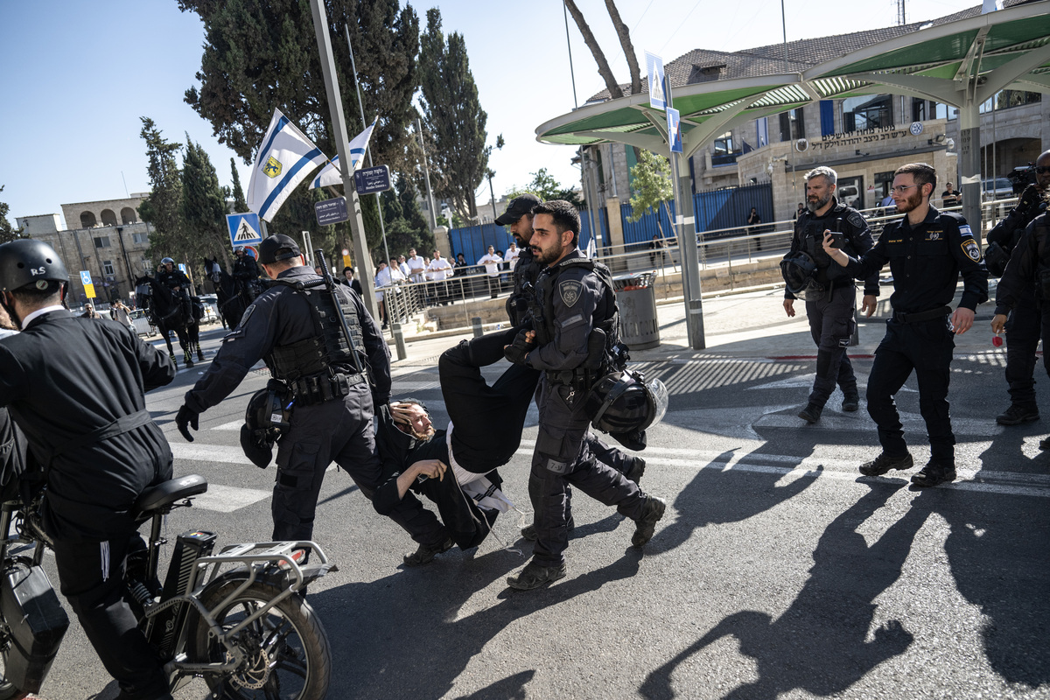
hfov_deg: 73.7
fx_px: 700
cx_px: 525
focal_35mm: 24
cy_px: 350
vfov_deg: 53.1
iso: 360
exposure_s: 1/3200
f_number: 2.8
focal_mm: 24
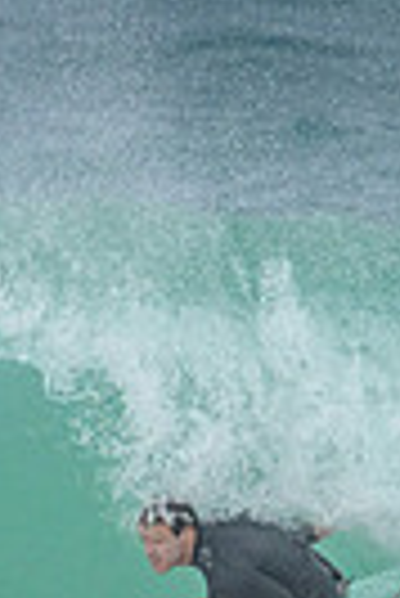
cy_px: 713
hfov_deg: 0.4
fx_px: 57878
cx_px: 0
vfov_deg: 0.6
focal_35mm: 3482
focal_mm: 800
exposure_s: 1/2000
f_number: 11
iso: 1250
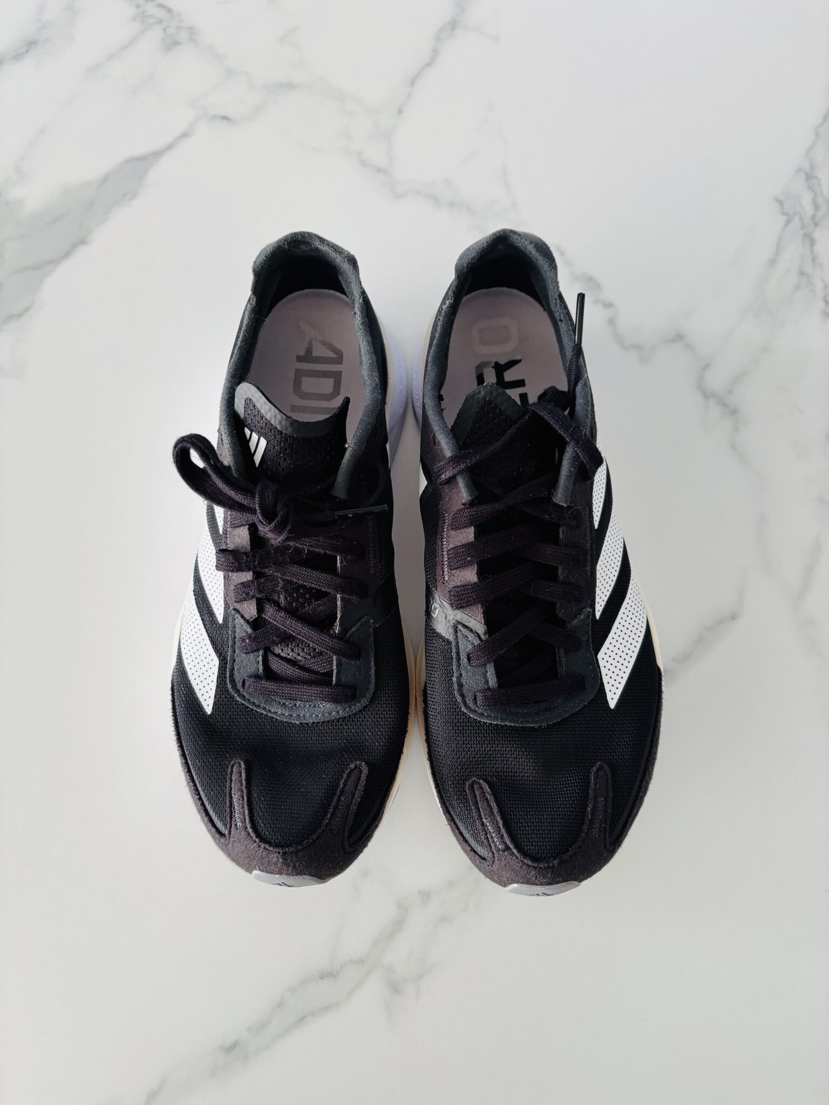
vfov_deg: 67.3
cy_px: 552
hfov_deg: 53.1
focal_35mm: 26
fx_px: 830
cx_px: 414
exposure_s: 1/107
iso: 125
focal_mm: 5.96
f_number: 1.6
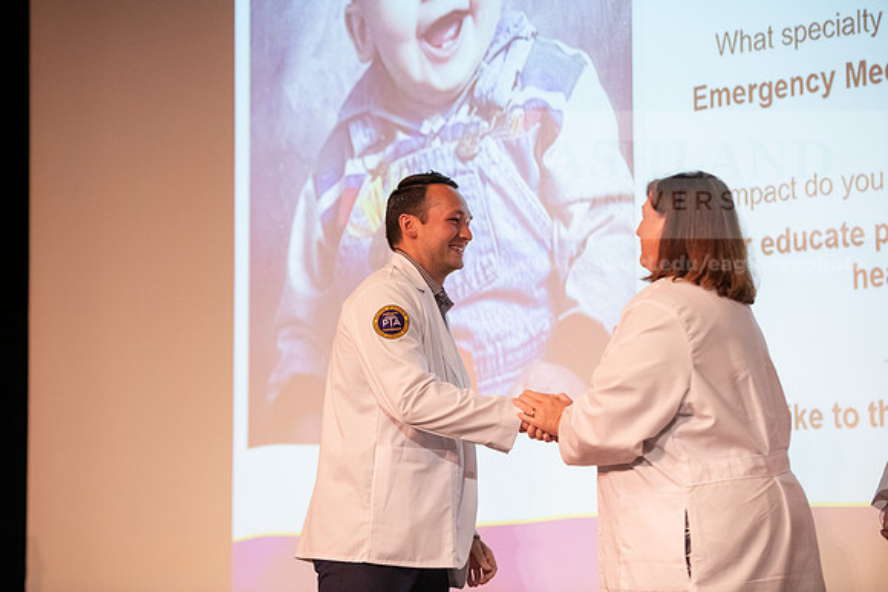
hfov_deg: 17.6
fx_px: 2862
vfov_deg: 11.8
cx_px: 444
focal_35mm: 116
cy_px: 296
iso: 3200
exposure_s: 1/200
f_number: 3.2
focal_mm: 116
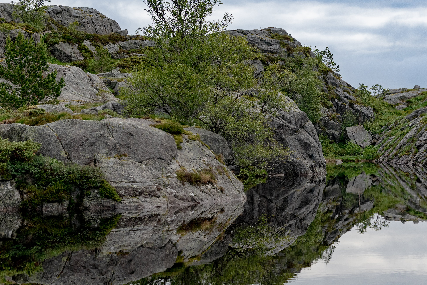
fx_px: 961
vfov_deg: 16.8
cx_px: 330
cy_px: 203
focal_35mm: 81
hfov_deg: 24.7
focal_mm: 48
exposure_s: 1/250
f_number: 5.6
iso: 250
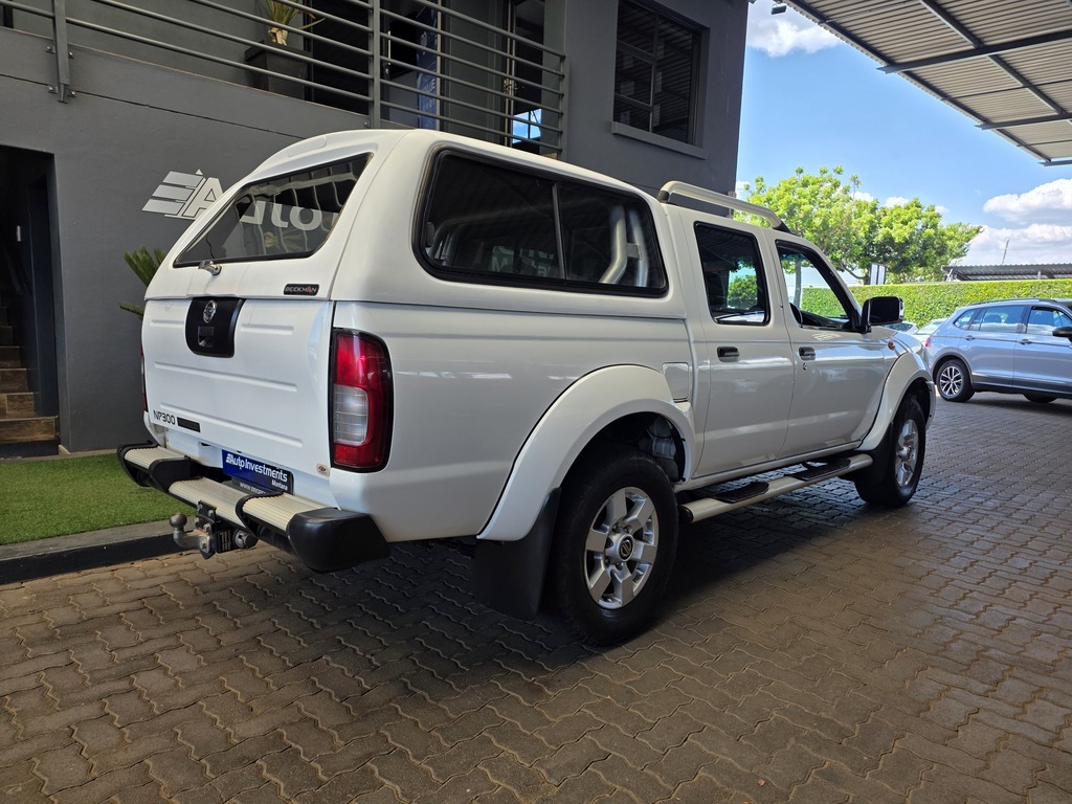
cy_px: 402
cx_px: 536
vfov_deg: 58.9
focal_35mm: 23
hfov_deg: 73.9
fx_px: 712
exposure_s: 1/1336
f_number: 1.7
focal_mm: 6.25
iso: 80
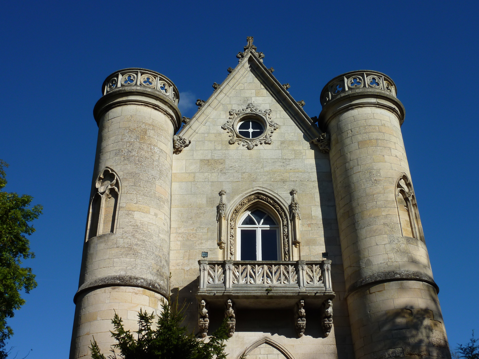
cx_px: 240
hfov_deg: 44.8
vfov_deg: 34.3
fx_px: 581
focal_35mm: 42
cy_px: 180
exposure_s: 1/500
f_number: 5.6
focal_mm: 6.9
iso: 80
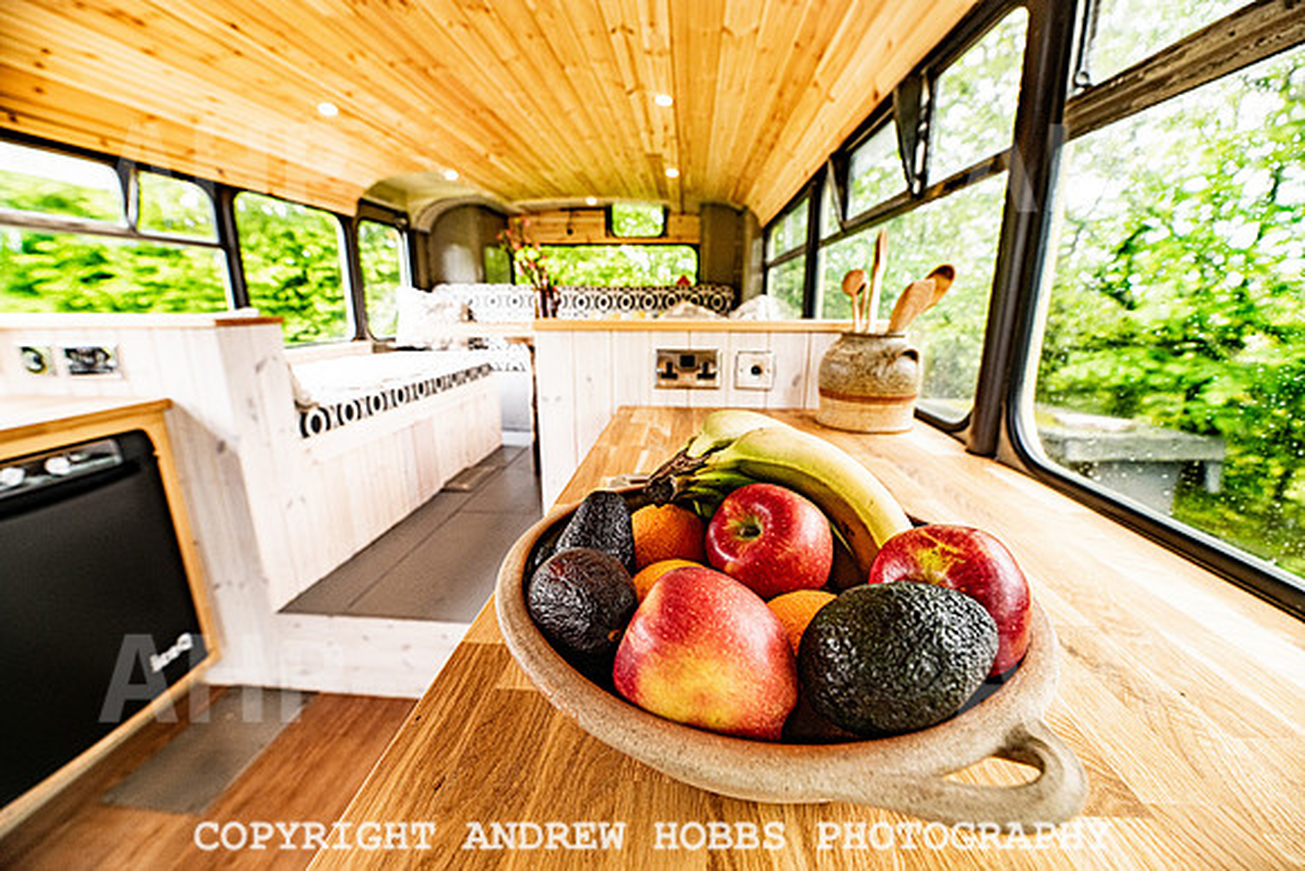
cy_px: 436
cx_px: 652
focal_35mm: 14
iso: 500
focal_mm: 14
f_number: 5.6
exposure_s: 1/250
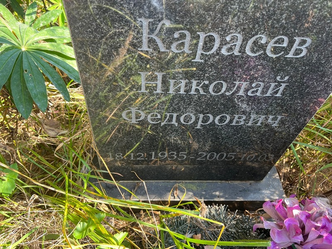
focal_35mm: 26
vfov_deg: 53.1
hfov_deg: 67.3
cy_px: 124
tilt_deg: -47.6
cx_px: 166
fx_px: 249
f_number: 1.5
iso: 40
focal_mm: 5.7
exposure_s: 1/152
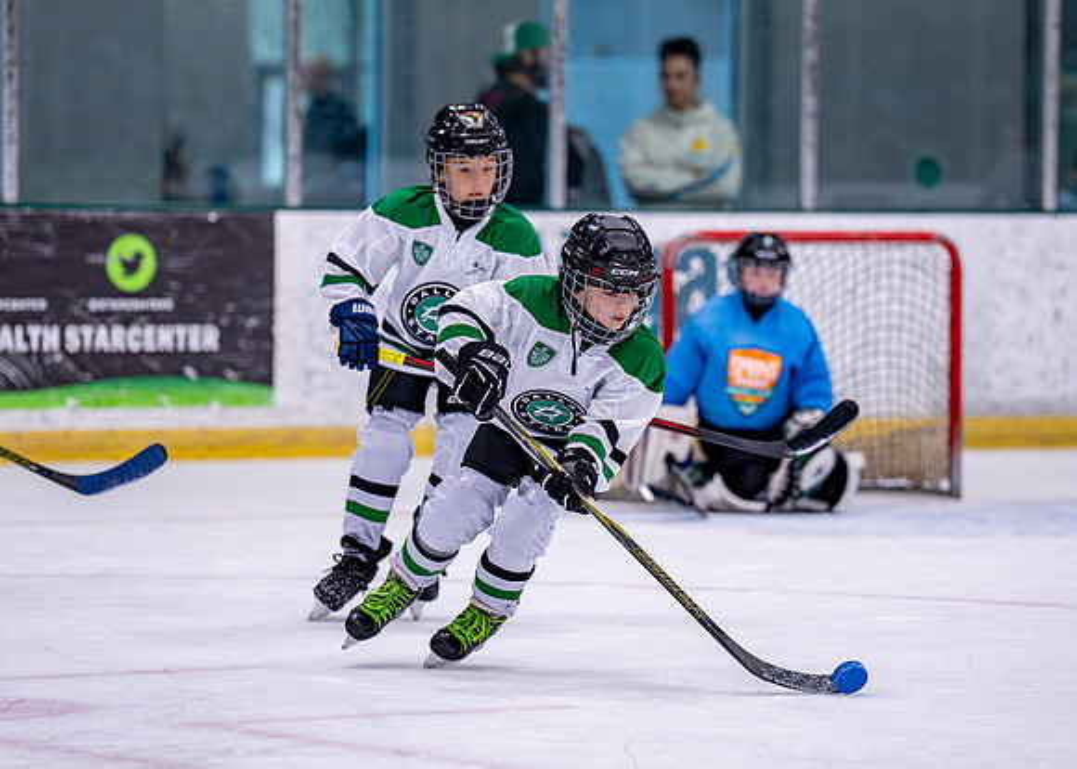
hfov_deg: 9.7
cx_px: 557
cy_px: 351
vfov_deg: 7.0
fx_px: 6326
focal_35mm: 207
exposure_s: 1/1250
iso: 2500
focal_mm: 156
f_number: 2.8
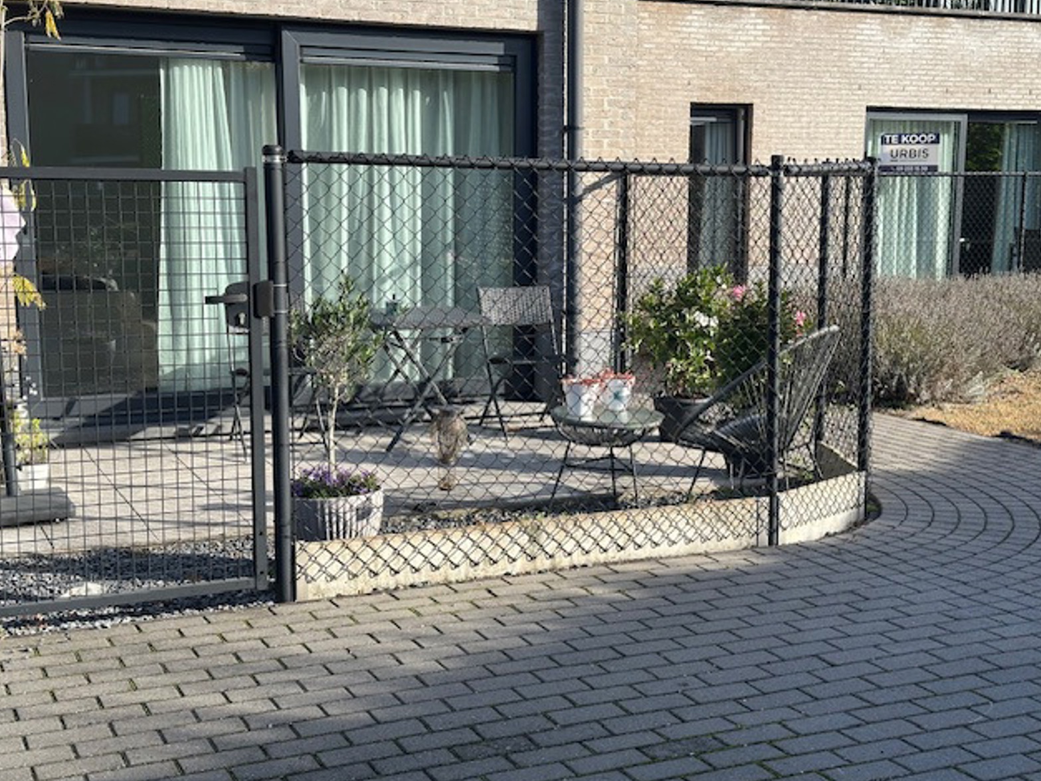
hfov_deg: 38.9
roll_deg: -0.4
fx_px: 1474
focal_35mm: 49
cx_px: 521
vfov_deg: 29.7
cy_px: 389
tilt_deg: -8.4
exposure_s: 1/1721
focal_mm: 6.86
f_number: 1.78
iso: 64
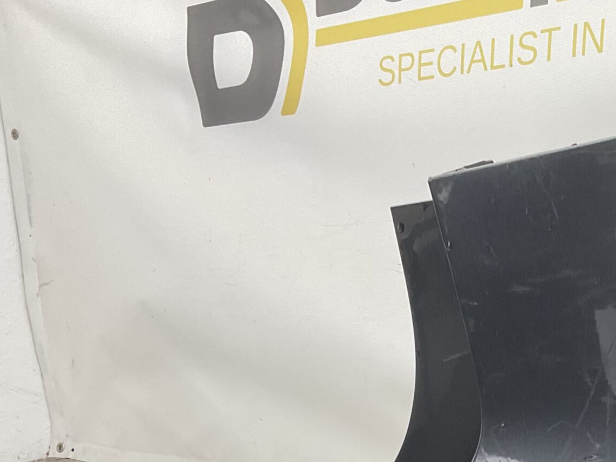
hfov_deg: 28.3
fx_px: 1157
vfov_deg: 21.5
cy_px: 497
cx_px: 593
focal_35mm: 65
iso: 40
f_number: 1.8
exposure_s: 1/120
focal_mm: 3
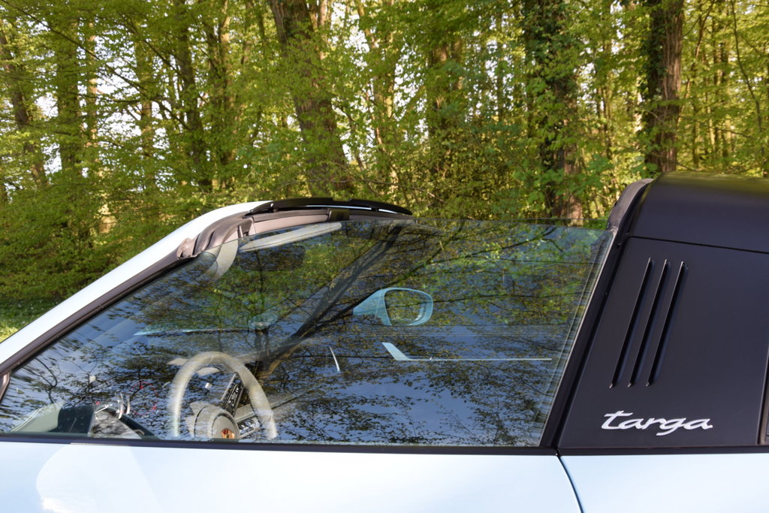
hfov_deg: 46.4
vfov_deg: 31.9
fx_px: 897
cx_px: 384
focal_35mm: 42
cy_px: 256
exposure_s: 1/50
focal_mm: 28
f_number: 8
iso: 200
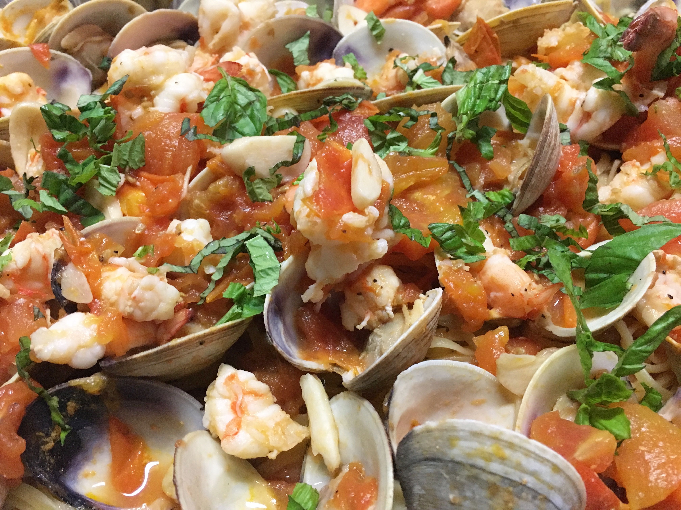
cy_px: 255
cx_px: 340
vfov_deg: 48.2
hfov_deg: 61.7
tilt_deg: -47.6
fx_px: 570
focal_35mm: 29
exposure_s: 1/30
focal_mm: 4.15
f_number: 2.2
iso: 250
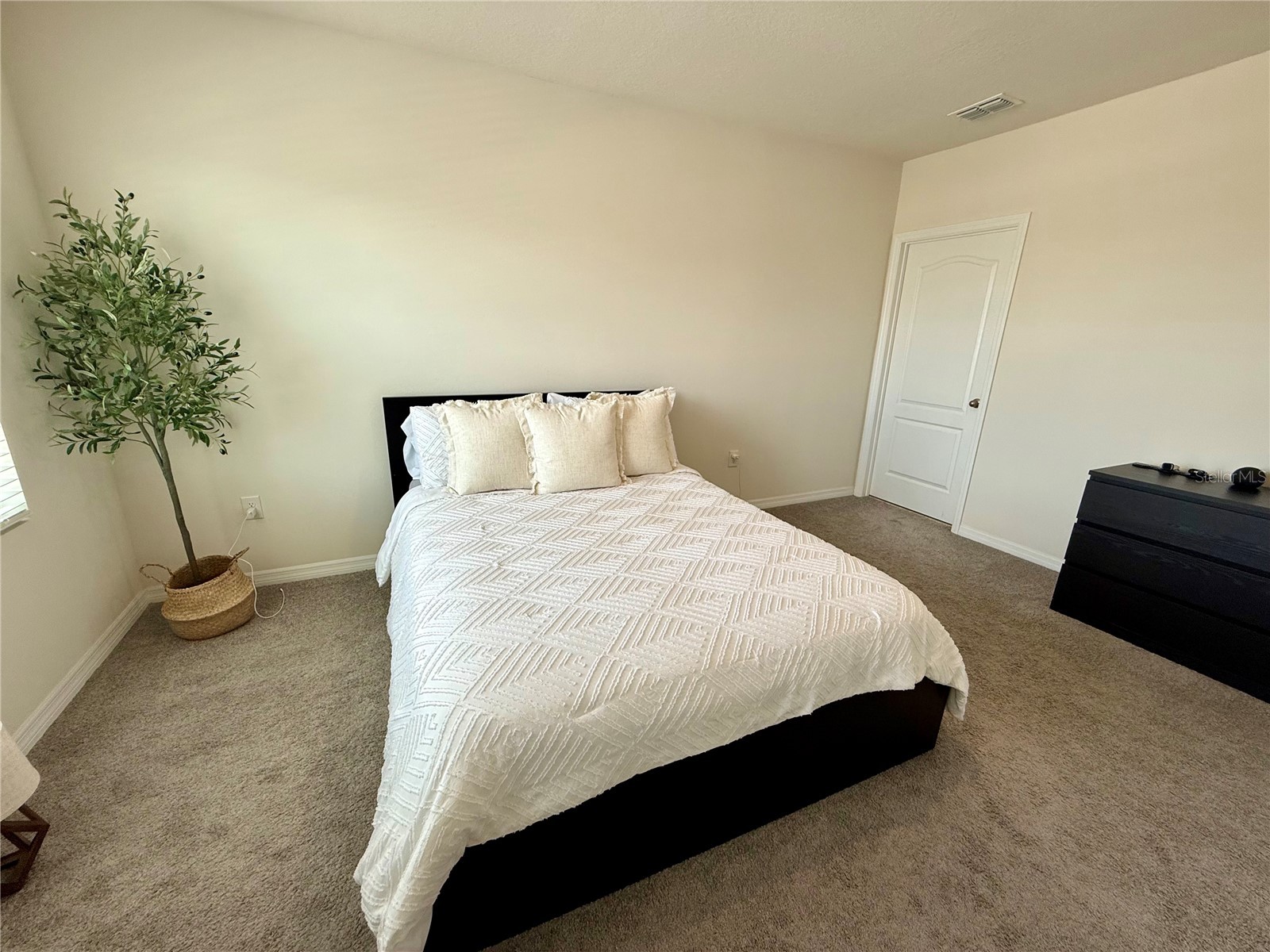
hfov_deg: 102.1
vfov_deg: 85.7
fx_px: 514
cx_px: 635
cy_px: 476
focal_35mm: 14
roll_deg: -1.4
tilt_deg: -15.2
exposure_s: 1/120
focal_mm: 2.22
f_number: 2.2
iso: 80
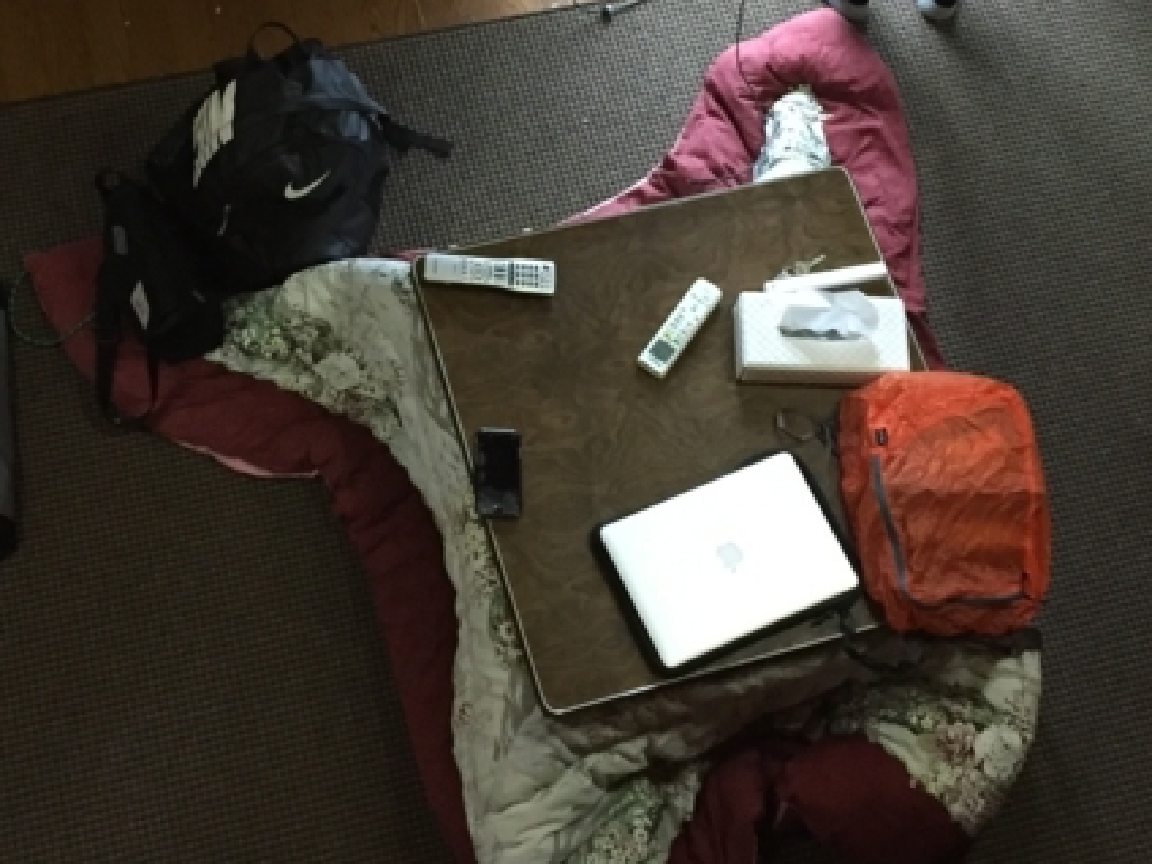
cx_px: 587
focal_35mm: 70
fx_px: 2330
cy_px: 62
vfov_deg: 20.5
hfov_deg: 27.8
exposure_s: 1/20
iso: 250
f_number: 2.2
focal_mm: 4.15
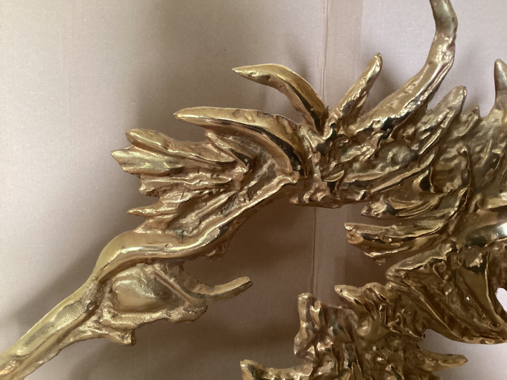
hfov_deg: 58.4
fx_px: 454
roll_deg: -4.0
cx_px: 254
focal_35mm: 31
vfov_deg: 45.4
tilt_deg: -17.8
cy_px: 190
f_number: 2.4
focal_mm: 3.3
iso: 400
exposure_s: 1/25
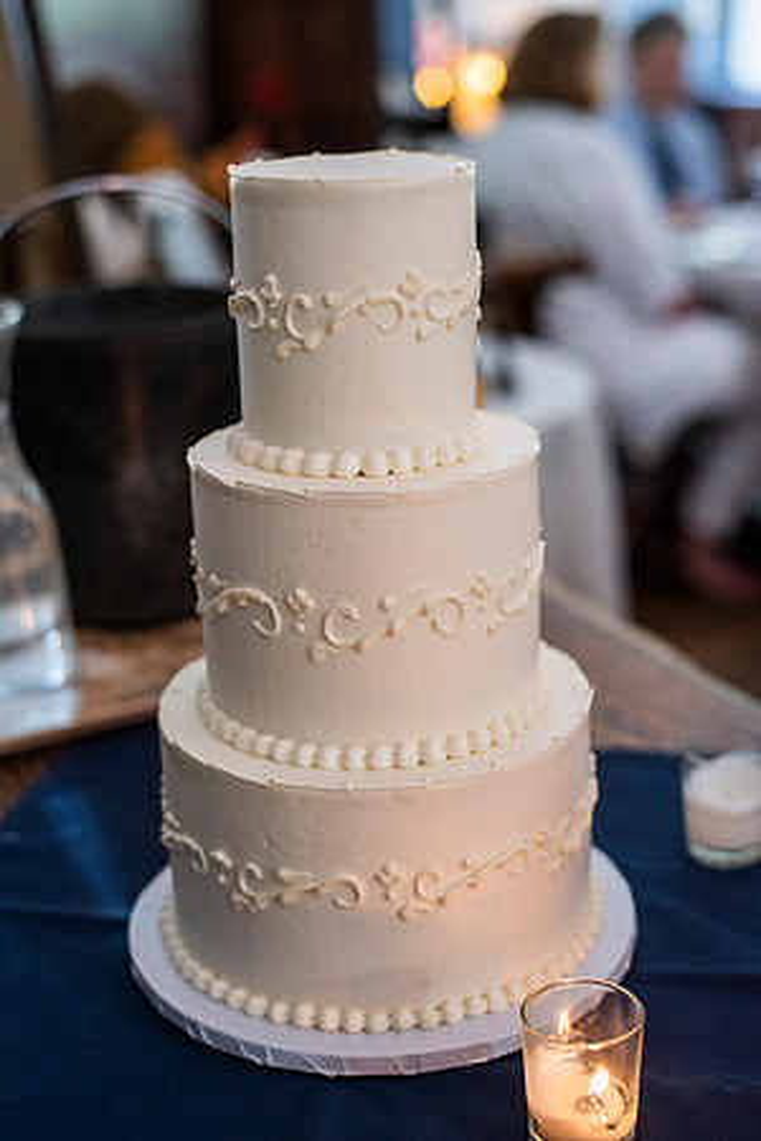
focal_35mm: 50
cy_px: 570
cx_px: 380
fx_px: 1585
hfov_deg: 27.0
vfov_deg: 39.6
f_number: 2.8
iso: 1600
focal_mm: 50
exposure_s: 1/60
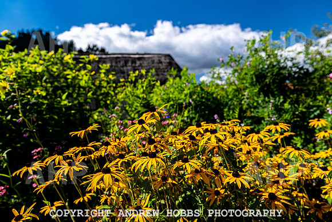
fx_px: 243
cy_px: 111
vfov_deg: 49.0
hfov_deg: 68.7
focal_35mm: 26
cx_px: 166
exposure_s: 1/1000
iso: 160
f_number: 5.6
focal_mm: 24
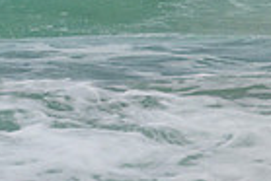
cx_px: -246
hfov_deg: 0.6
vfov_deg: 0.4
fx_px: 25093
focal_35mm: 3330
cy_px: -114
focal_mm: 800
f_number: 11
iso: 800
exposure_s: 1/2000
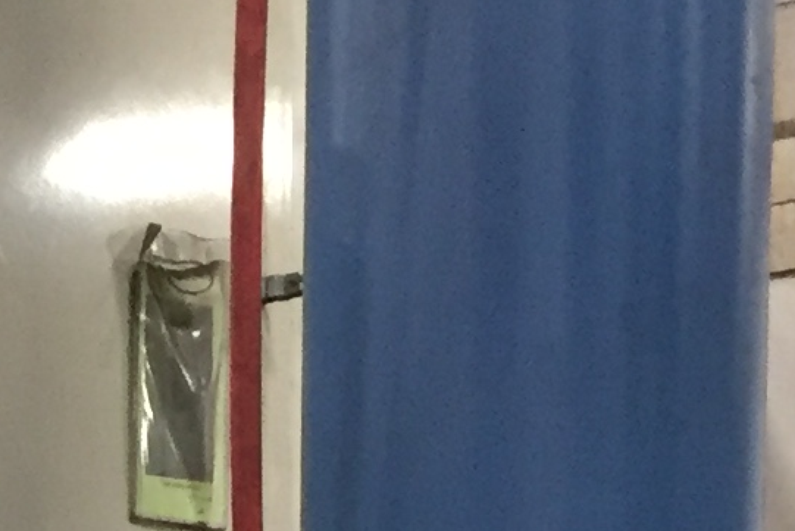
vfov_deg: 7.0
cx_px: -522
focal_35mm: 182
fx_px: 4020
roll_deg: +0.8
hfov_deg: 10.7
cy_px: 1409
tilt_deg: -4.1
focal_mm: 4.15
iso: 160
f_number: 2.2
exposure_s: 1/30
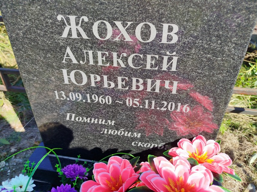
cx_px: 128
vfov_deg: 56.8
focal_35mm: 24
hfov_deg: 71.6
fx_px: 178
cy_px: 96
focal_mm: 5.31
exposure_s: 1/563
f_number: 1.7
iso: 50
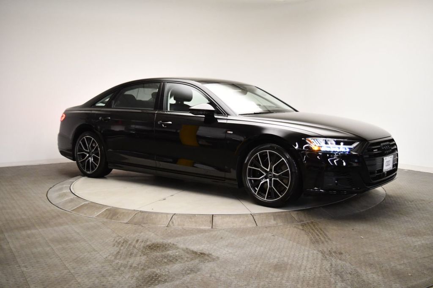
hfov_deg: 49.6
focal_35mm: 39
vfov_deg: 34.2
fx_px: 469
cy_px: 144
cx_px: 216
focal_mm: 26
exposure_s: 1/125
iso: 2500
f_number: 4
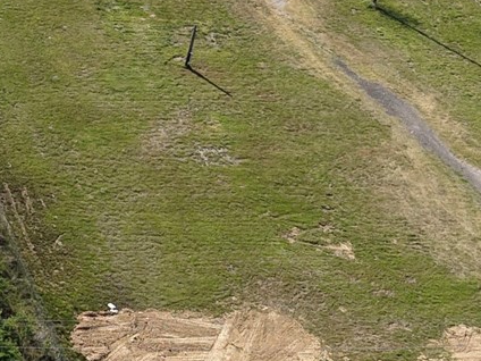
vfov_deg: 12.6
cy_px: -34
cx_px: -372
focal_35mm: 116
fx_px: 1612
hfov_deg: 14.9
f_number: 1.8
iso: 130
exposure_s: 1/3000
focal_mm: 8.67
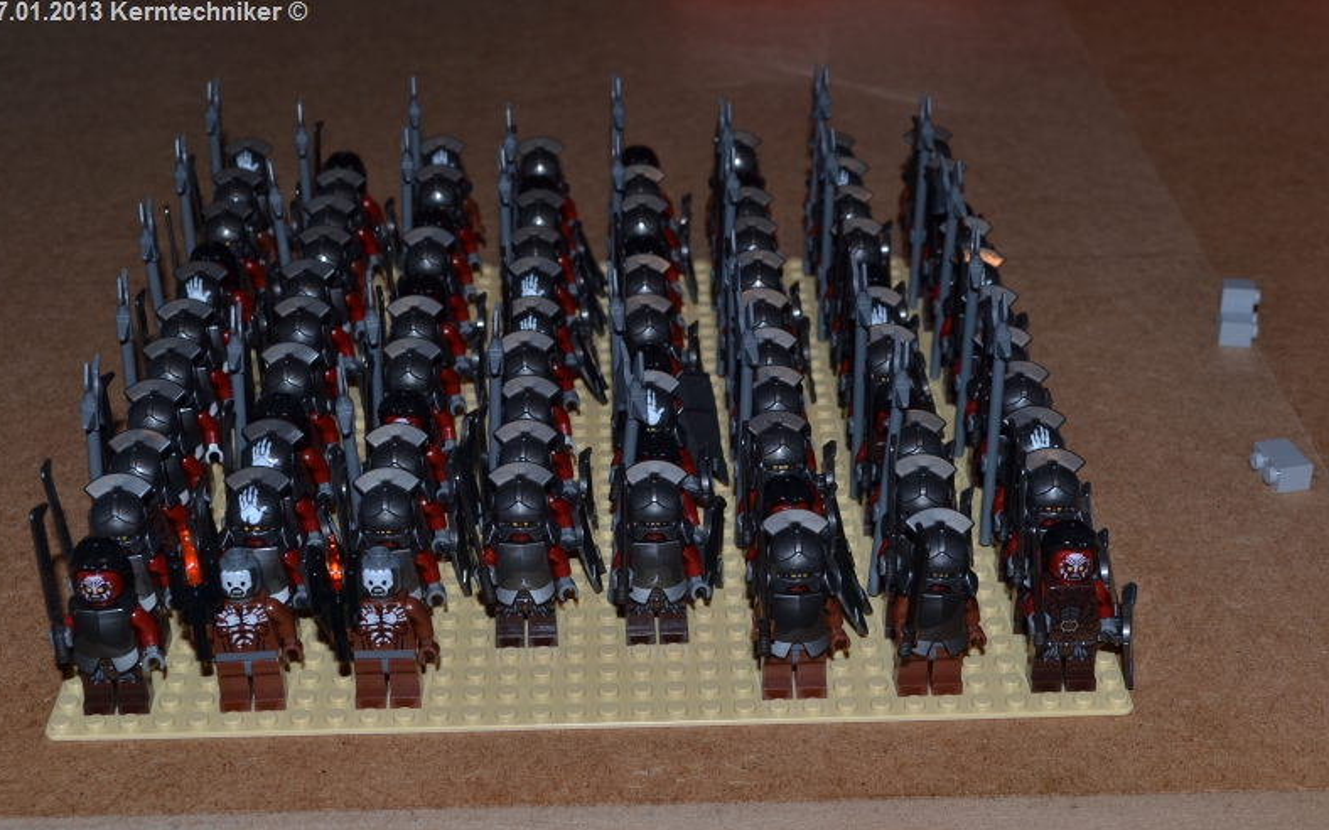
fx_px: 2136
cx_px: 656
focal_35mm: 59
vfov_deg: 22.0
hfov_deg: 34.6
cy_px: 446
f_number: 8
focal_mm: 38
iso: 100
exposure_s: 1/60
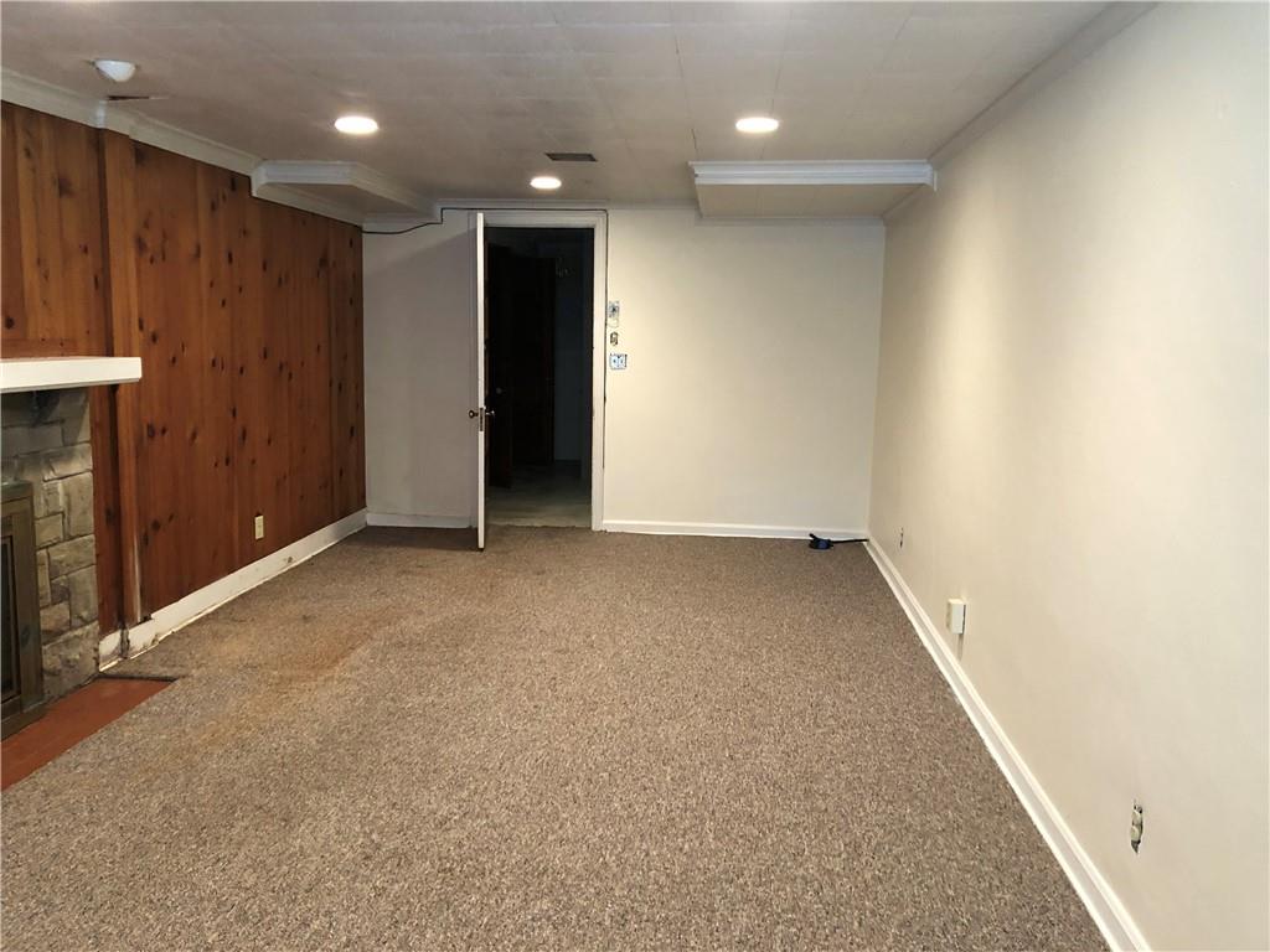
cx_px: 635
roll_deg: -1.1
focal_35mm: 28
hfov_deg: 63.4
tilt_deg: -8.5
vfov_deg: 49.7
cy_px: 476
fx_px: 1027
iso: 64
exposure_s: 1/15
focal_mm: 4
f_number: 1.8
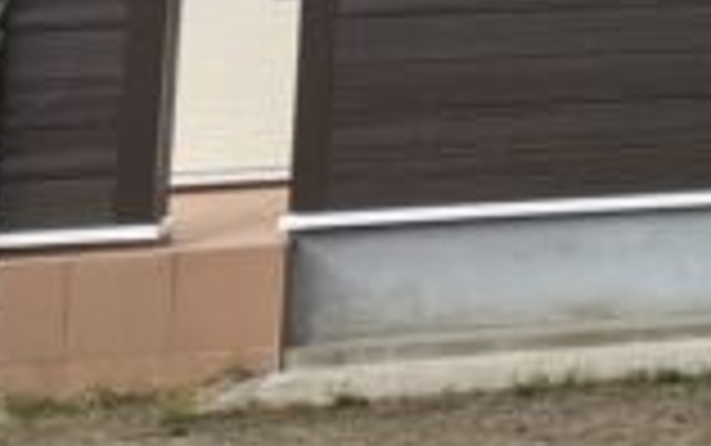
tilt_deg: +9.7
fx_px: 2618
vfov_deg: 8.9
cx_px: 1485
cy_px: -599
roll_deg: +0.1
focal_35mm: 135
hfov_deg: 13.1
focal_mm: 3.99
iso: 32
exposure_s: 1/823
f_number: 1.8
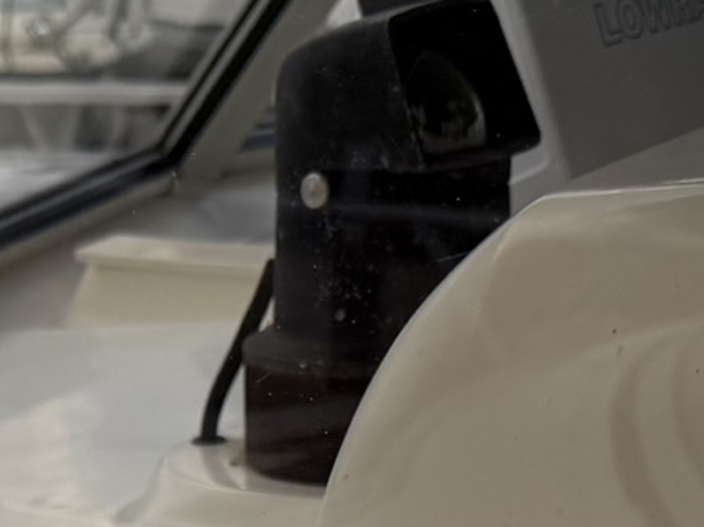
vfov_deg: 11.2
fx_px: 2297
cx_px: 105
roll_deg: +1.7
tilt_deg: -30.0
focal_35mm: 113
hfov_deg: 17.2
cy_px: 1232
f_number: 1.78
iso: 80
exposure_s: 1/4405
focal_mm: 6.76
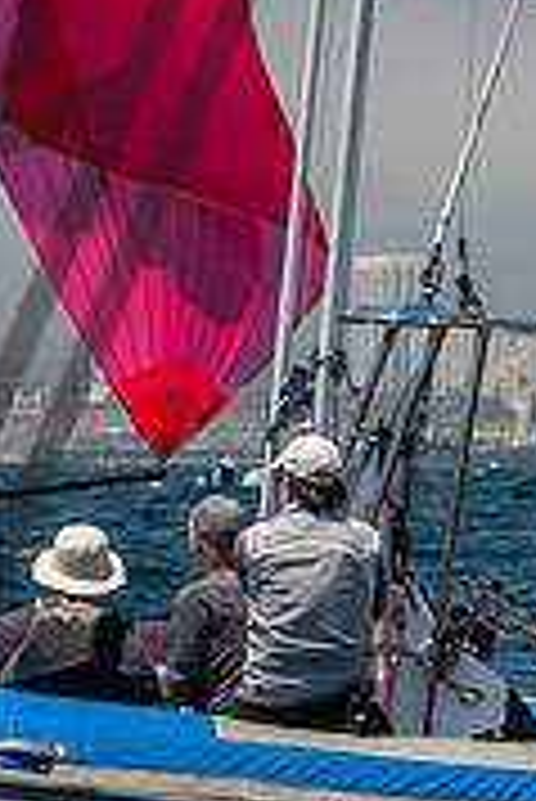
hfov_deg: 3.7
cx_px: -414
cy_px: -155
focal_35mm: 371
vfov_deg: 5.5
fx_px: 8269
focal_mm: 86
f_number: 9
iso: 640
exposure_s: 1/640
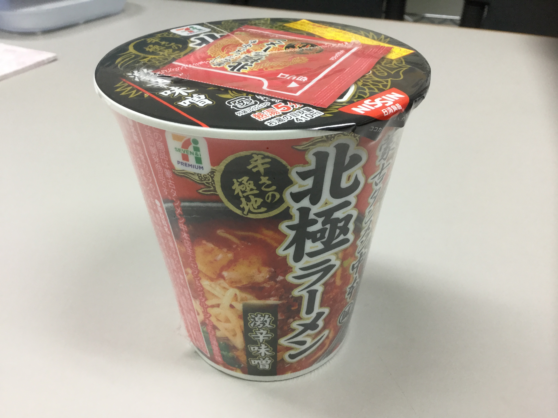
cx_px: 279
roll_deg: +0.6
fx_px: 500
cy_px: 209
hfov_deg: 58.4
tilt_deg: -34.1
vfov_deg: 45.4
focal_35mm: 31
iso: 50
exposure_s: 1/30
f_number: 2.4
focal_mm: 3.3
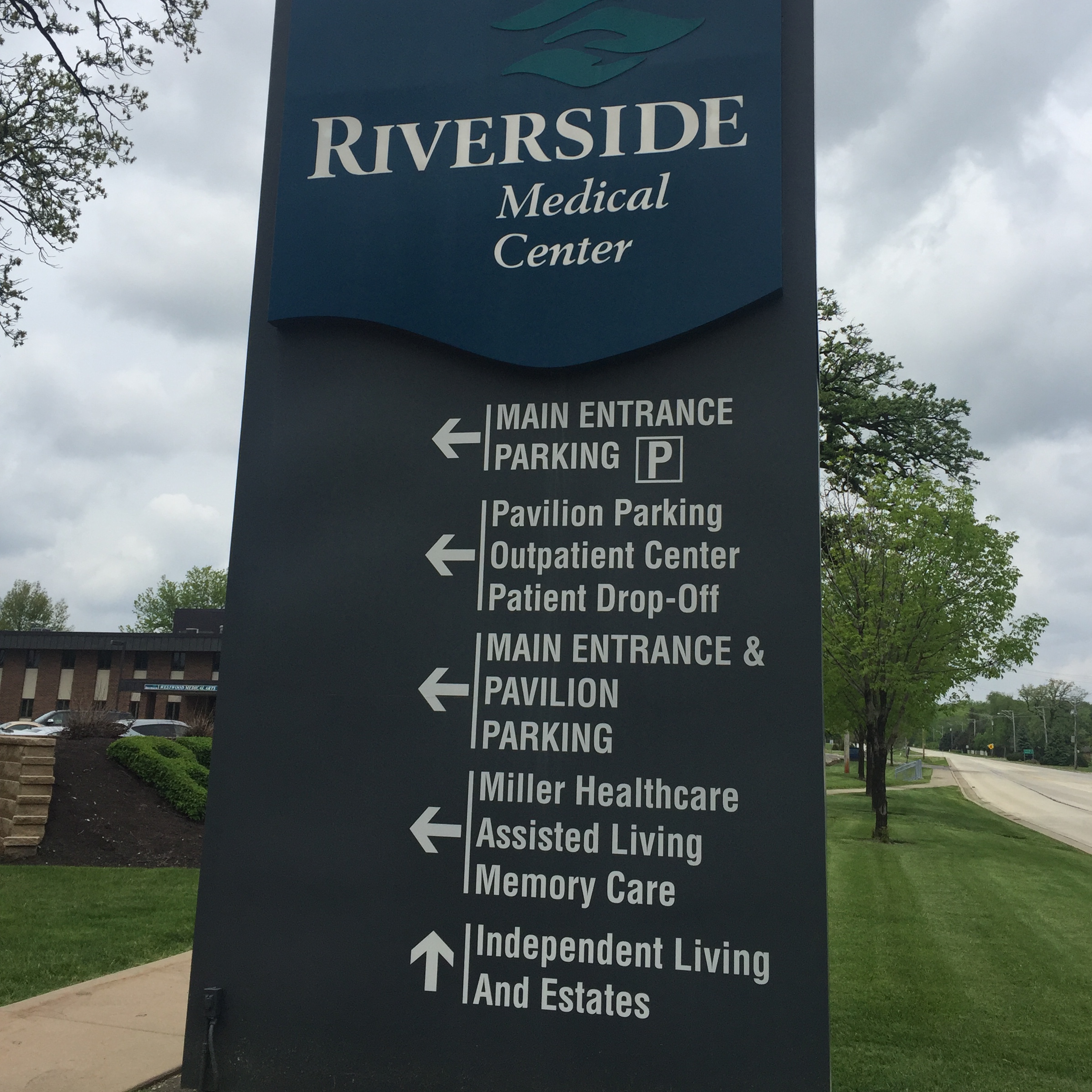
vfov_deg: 47.0
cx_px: 559
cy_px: 440
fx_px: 1249
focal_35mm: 35
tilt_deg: +13.0
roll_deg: -2.4
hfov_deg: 47.2
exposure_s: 1/3300
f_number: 2.2
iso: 32
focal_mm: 4.15
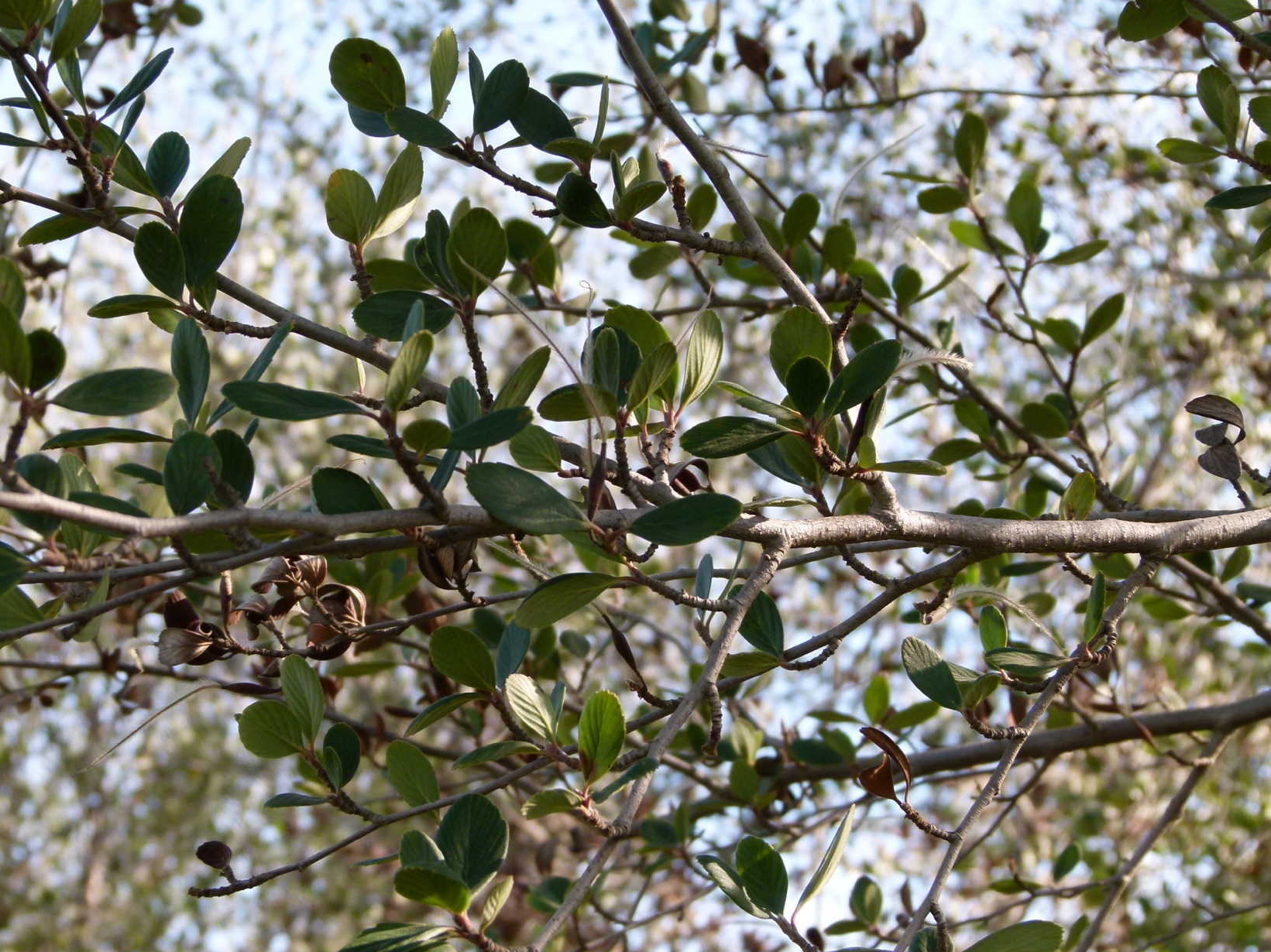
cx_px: 580
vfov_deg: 18.7
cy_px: 498
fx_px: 2900
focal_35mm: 79
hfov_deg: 24.7
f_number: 4
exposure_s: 1/200
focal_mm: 12.9
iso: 100
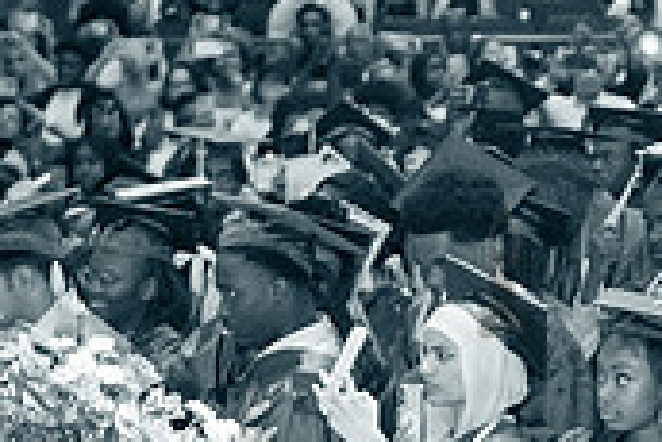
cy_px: 455
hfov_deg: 8.5
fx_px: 4343
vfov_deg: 5.8
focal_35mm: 236
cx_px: 997
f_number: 3.5
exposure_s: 1/160
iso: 8000
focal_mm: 70
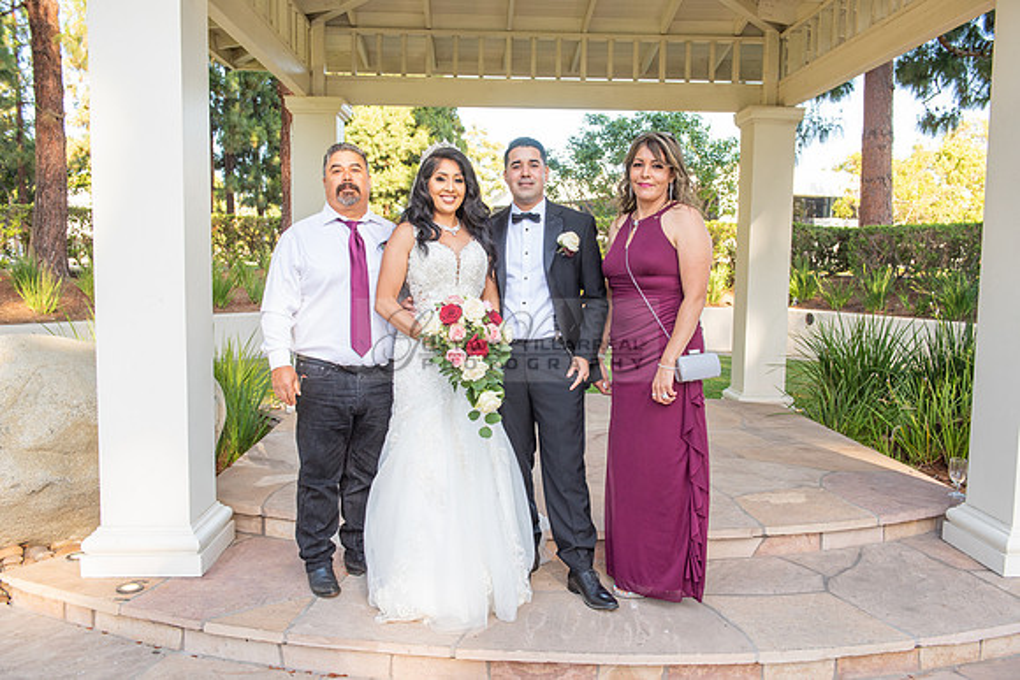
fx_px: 907
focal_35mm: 32
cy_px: 340
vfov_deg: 41.1
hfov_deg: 58.7
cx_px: 510
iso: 400
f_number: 5.6
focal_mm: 32
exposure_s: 1/200
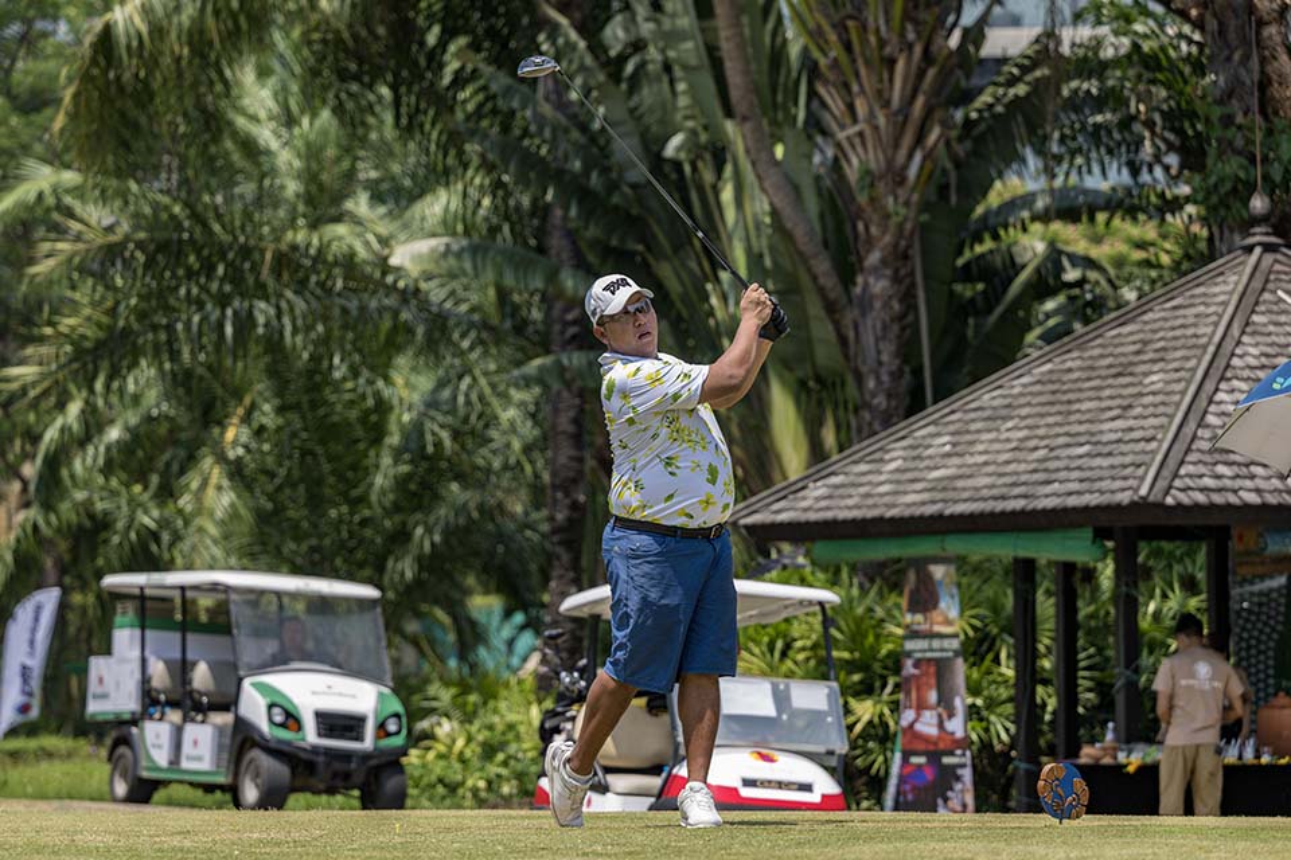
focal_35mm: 115
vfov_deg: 11.9
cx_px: 646
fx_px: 4124
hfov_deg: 17.8
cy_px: 430
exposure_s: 1/5000
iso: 560
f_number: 3.2
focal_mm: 115
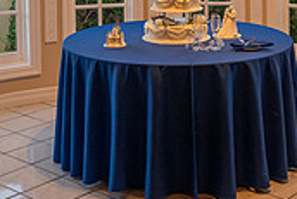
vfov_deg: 16.0
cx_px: 171
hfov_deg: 25.0
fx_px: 669
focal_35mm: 81
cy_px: -61
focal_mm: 24
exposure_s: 1/320
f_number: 3.2
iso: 1000
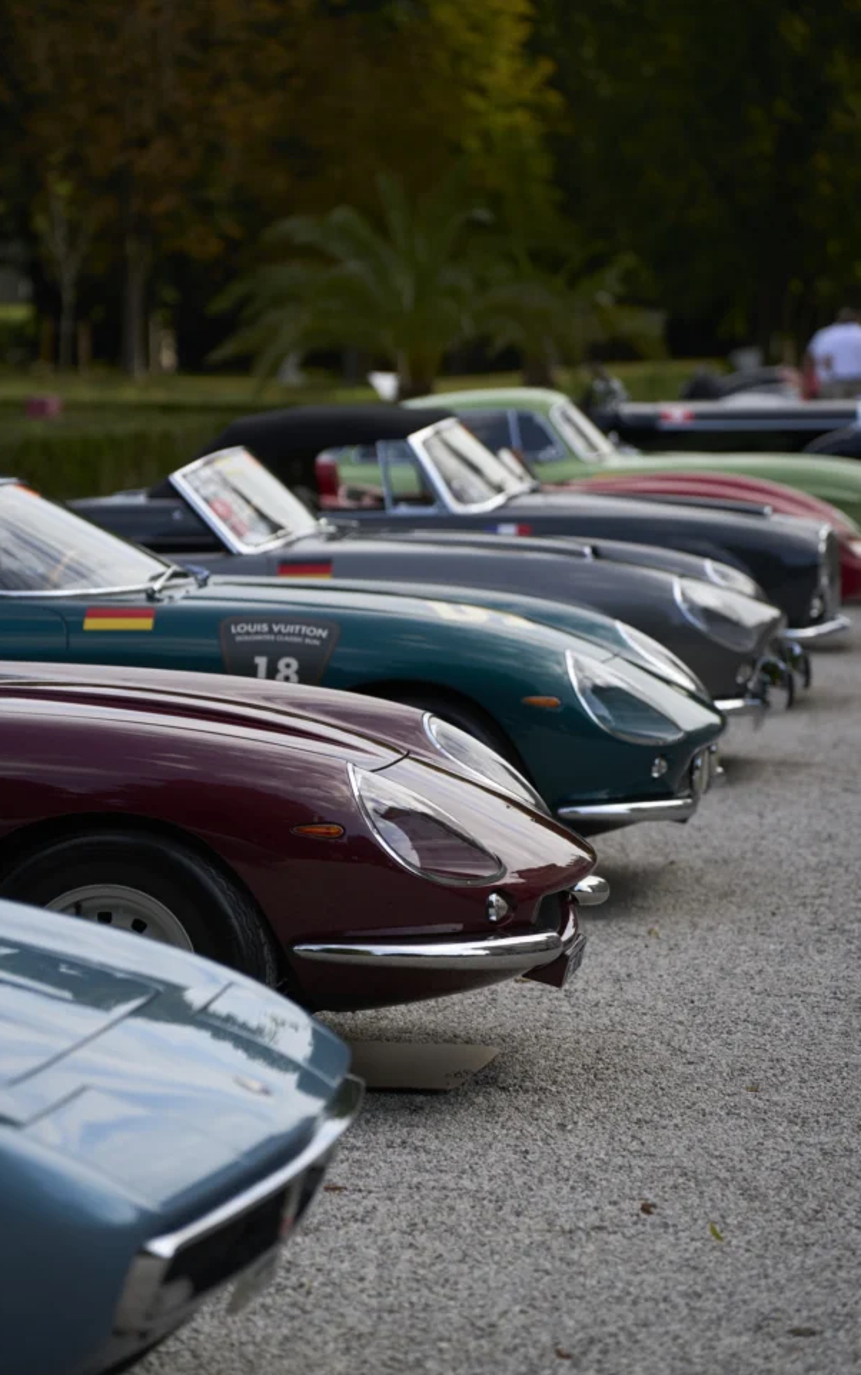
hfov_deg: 10.9
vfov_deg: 17.4
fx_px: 4501
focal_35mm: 120
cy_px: 689
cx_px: 425
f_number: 2.8
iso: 100
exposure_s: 1/1600
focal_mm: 110
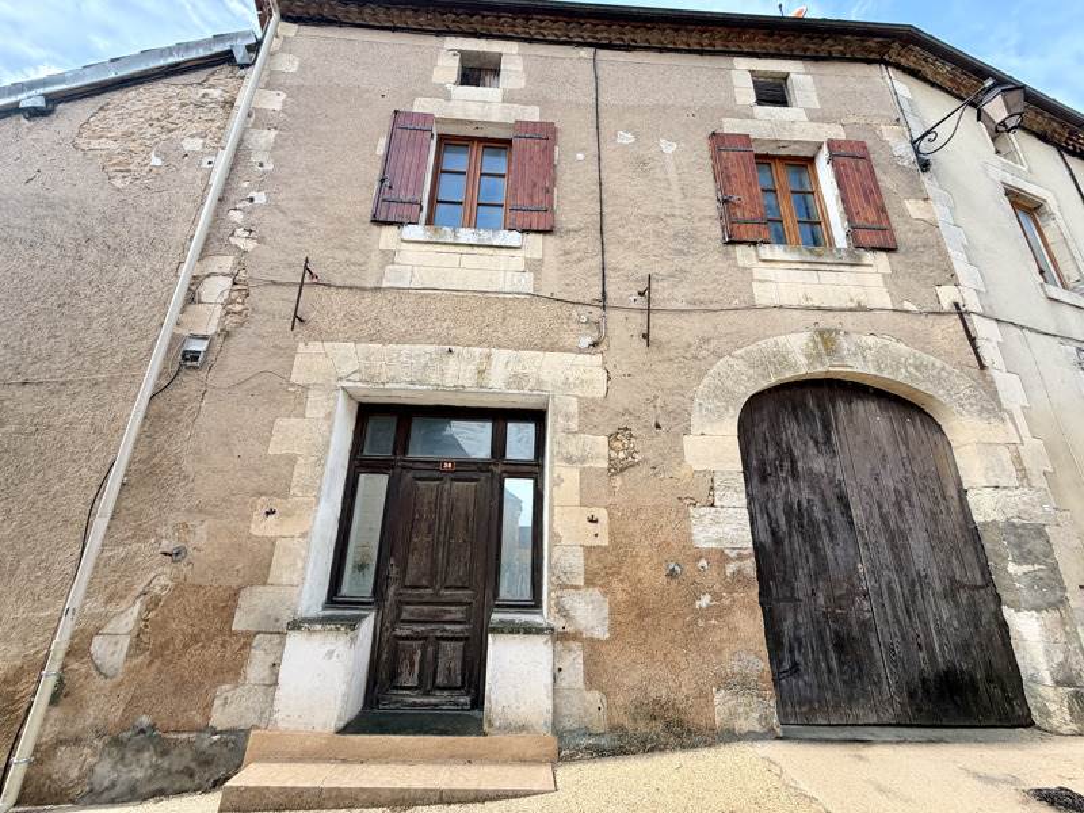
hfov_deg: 102.1
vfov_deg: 85.7
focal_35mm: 14
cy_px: 406
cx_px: 542
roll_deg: -1.7
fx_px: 438
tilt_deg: +19.7
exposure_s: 1/424
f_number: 2.2
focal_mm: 2.22
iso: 64
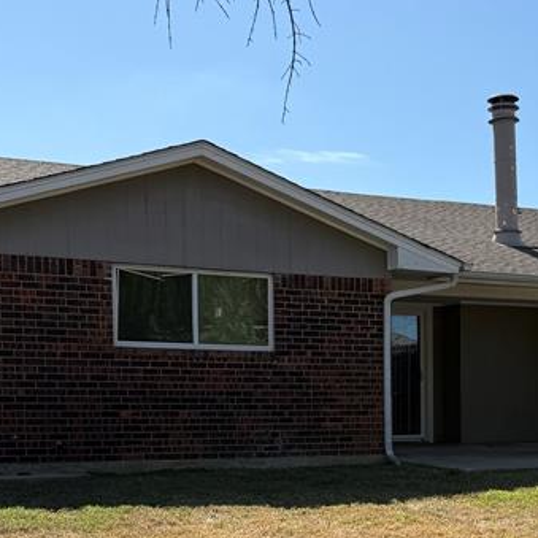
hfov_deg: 26.3
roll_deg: -0.2
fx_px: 1125
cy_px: 468
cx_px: 446
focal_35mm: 64
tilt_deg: -3.1
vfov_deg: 26.1
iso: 80
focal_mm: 6.76
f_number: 1.78
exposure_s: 1/4673
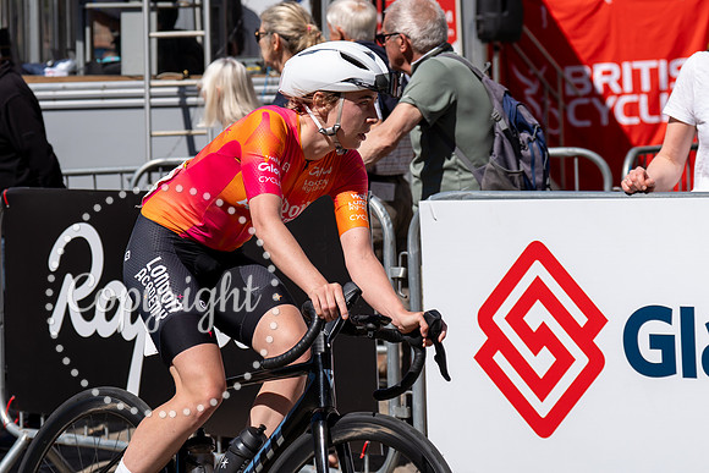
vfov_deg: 10.8
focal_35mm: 126
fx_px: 2485
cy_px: 47
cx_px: 303
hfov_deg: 16.2
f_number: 4
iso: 100
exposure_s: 1/1250
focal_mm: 70
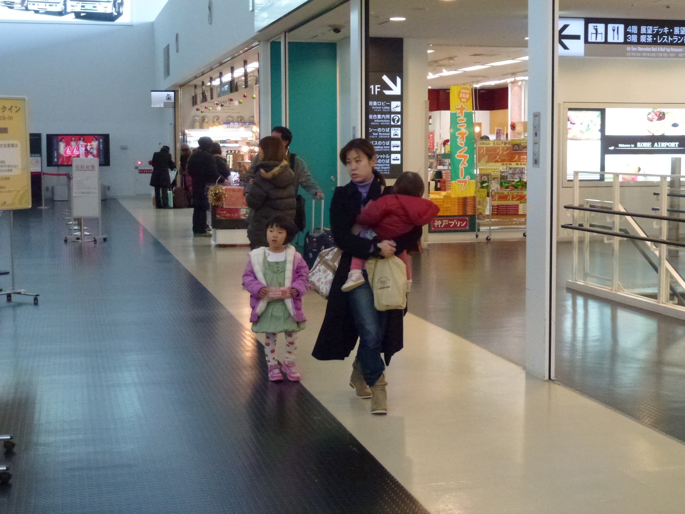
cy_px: 257
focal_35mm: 52
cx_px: 342
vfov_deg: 28.0
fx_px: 1029
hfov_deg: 36.8
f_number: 4.3
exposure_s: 1/60
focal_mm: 9.4
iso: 800
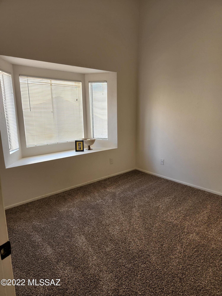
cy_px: 148
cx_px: 111
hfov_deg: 58.9
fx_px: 197
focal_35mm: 23
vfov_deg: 73.9
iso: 100
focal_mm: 5.4
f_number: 1.8
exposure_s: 1/180
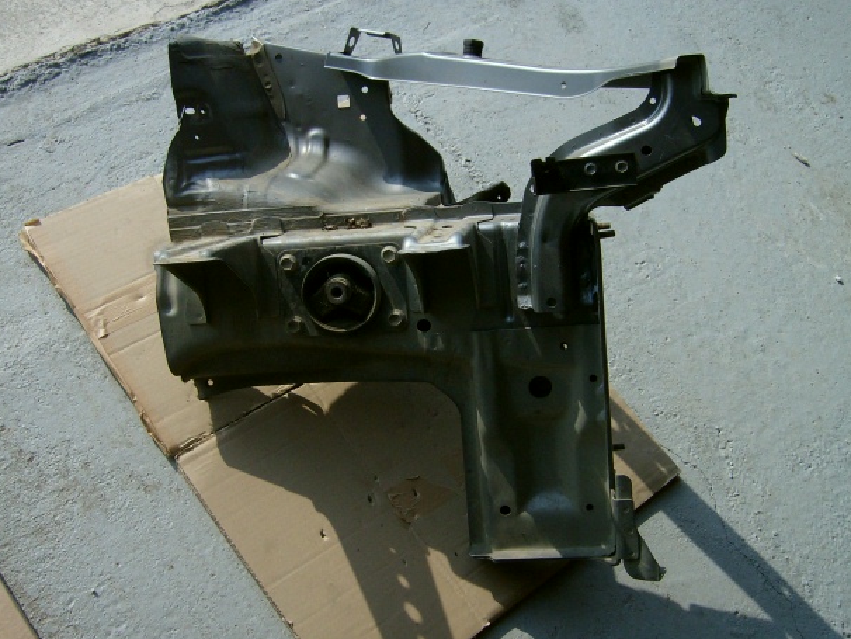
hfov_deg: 49.0
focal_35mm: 38
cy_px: 315
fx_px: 935
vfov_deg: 37.7
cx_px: 433
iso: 100
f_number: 4.7
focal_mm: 6
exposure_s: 1/749
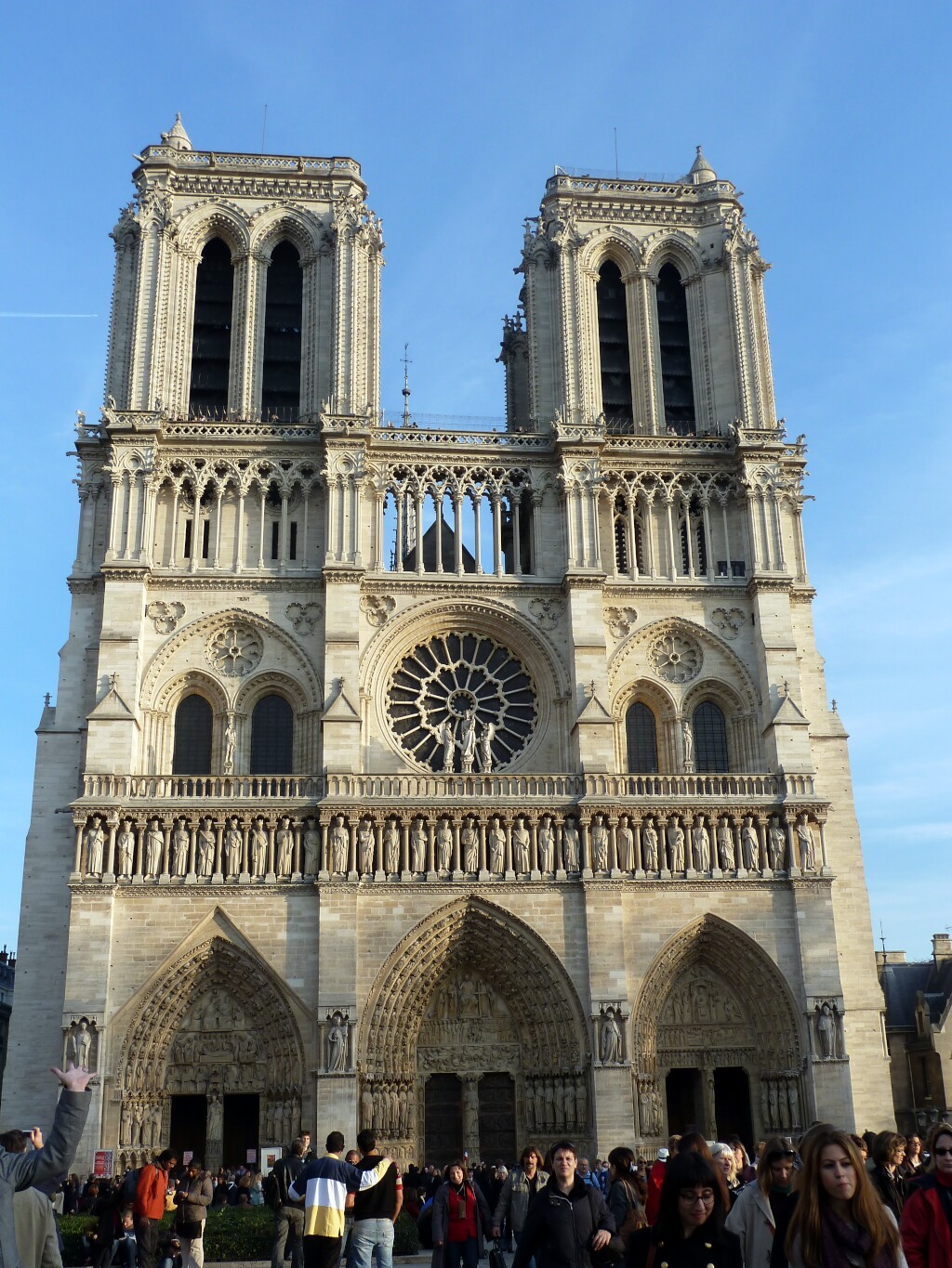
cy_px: 634
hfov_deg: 38.7
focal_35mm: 37
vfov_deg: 50.1
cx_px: 476
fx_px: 1357
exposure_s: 1/200
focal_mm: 6.1
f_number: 4
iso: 80
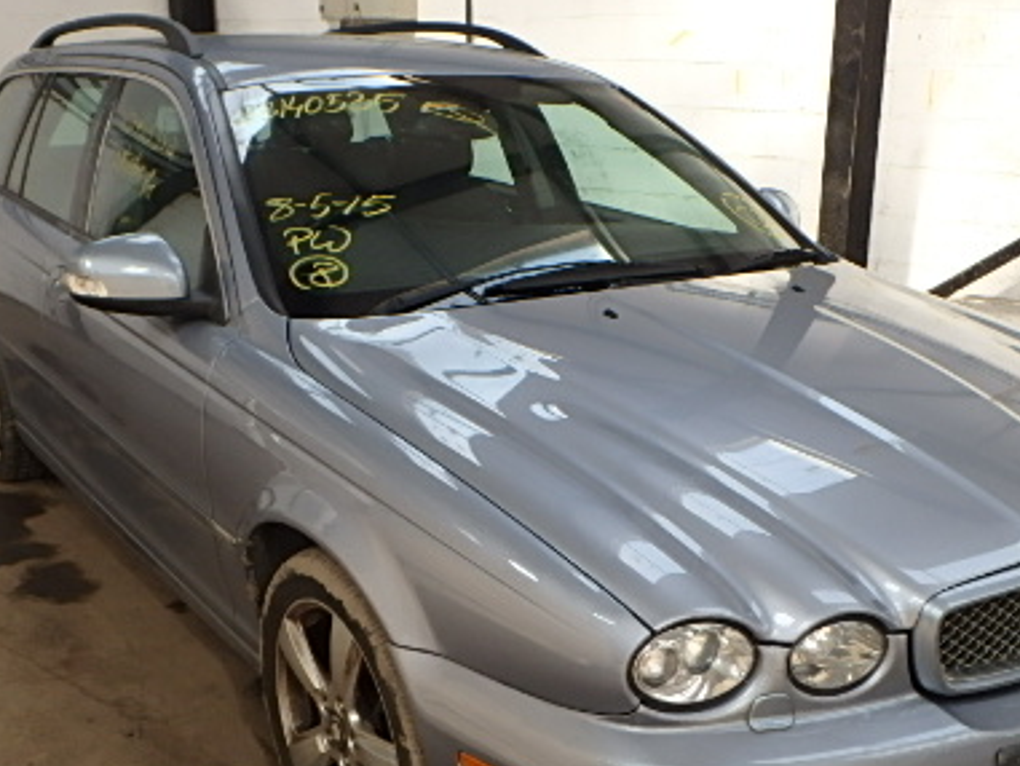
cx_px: 576
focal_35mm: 42
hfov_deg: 44.7
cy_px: 541
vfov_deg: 33.9
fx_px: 1238
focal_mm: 4.5
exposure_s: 1/60
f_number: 4.1
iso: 200
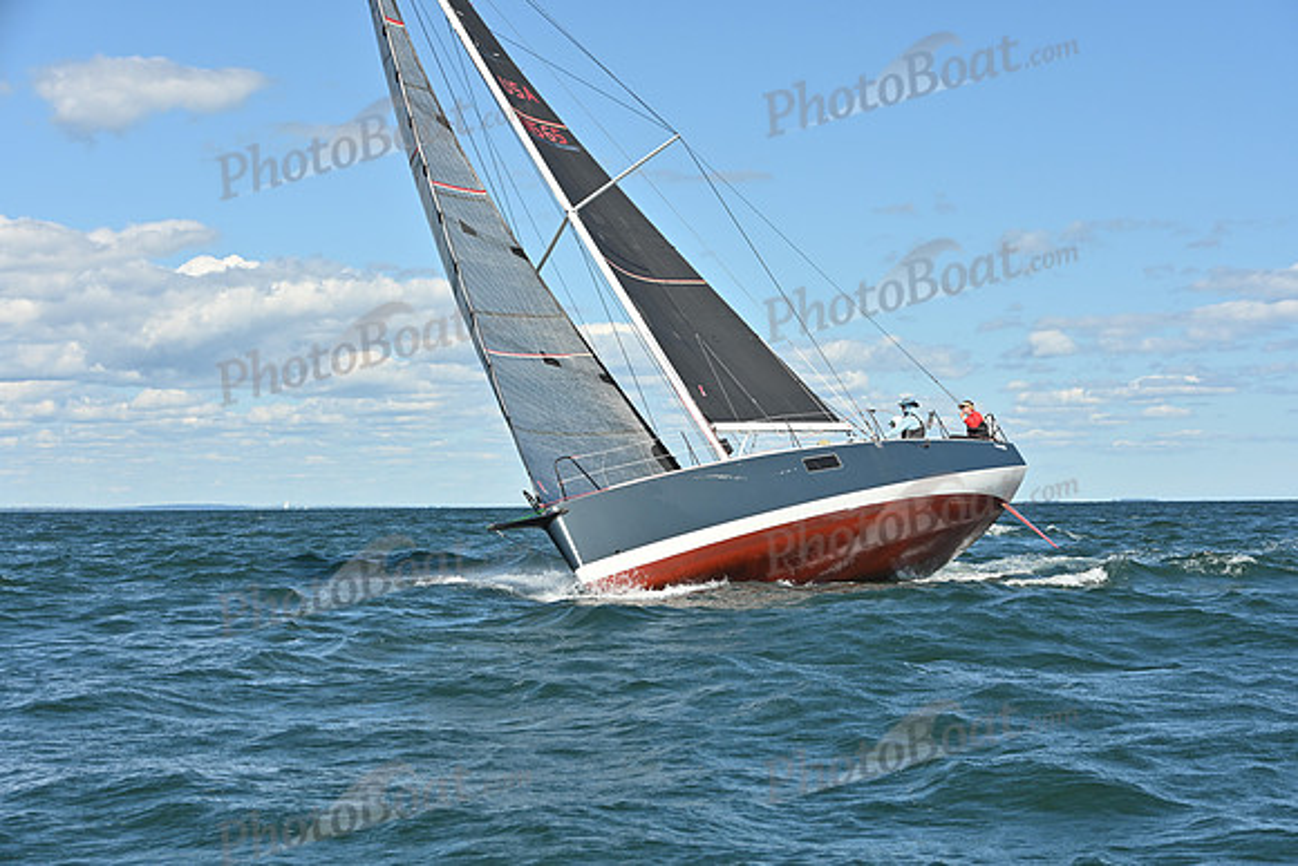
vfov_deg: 19.5
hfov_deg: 28.8
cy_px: 433
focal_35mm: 70
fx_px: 2524
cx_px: 649
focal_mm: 70
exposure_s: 1/1250
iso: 320
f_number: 9
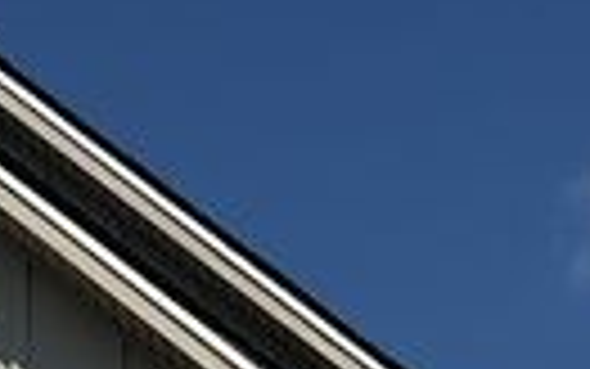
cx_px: 149
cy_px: 918
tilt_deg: +13.6
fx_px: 3475
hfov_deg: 9.7
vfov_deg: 5.8
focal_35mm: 216
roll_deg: -0.8
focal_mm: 5.7
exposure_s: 1/8696
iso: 50
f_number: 1.5
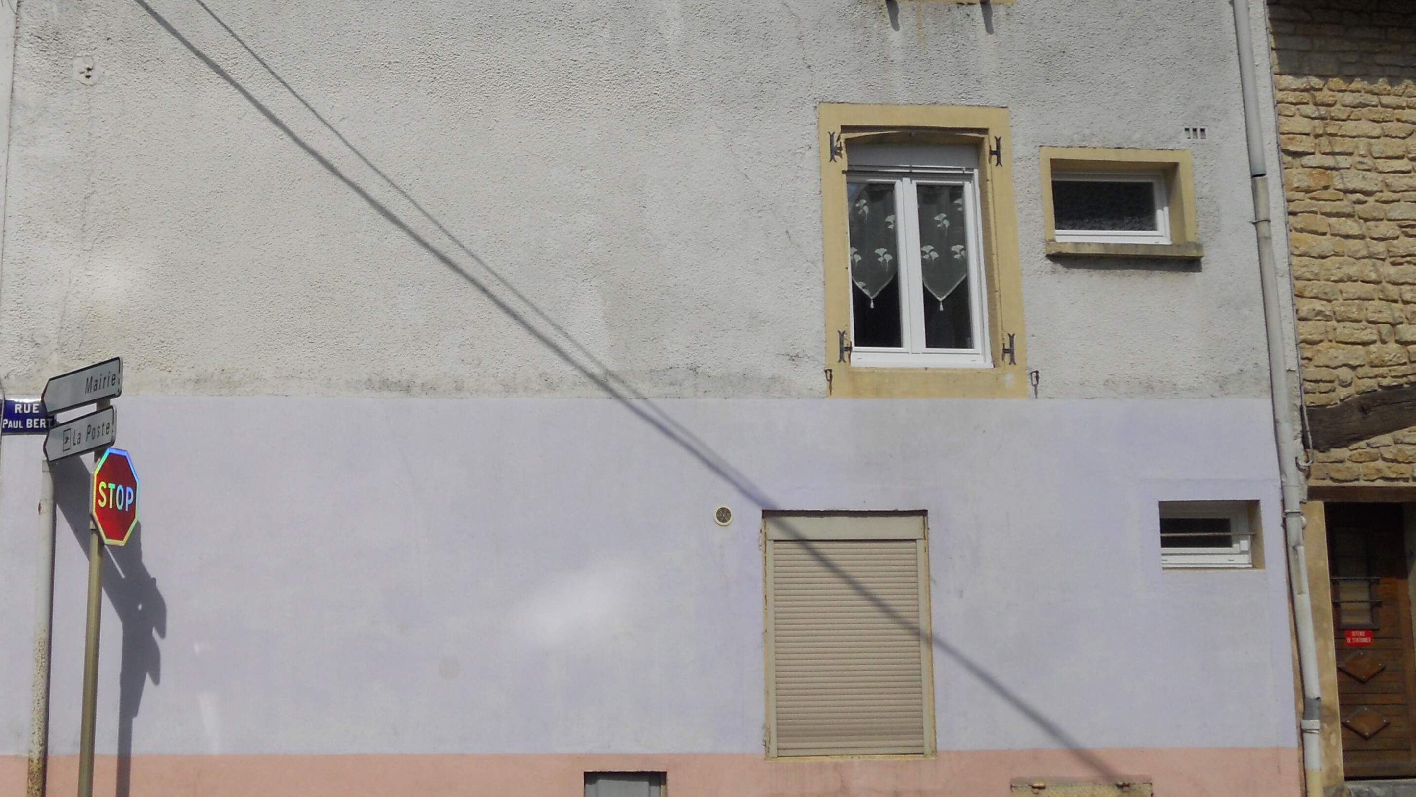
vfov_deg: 21.8
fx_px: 2065
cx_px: 500
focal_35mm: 55
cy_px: 309
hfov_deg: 37.5
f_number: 9.8
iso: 80
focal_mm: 6.9
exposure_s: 1/320
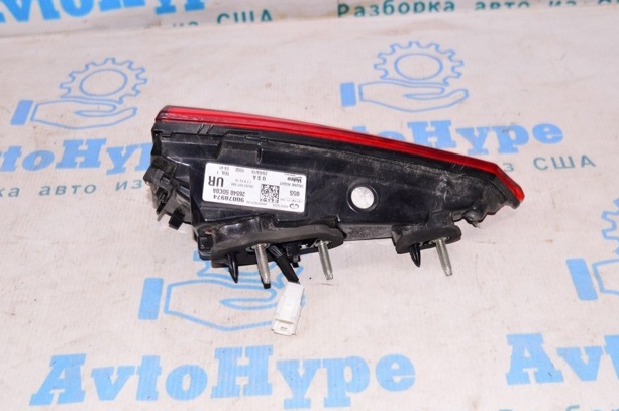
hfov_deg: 42.0
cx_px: 305
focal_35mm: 47
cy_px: 209
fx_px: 807
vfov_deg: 28.6
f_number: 8
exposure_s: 1/200
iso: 1600
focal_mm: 30
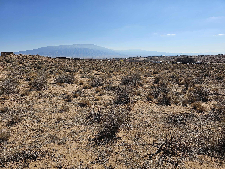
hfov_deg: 73.9
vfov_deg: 58.9
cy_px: 84
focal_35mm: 23
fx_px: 149
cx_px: 112
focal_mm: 6.3
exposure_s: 1/1681
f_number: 1.7
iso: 12
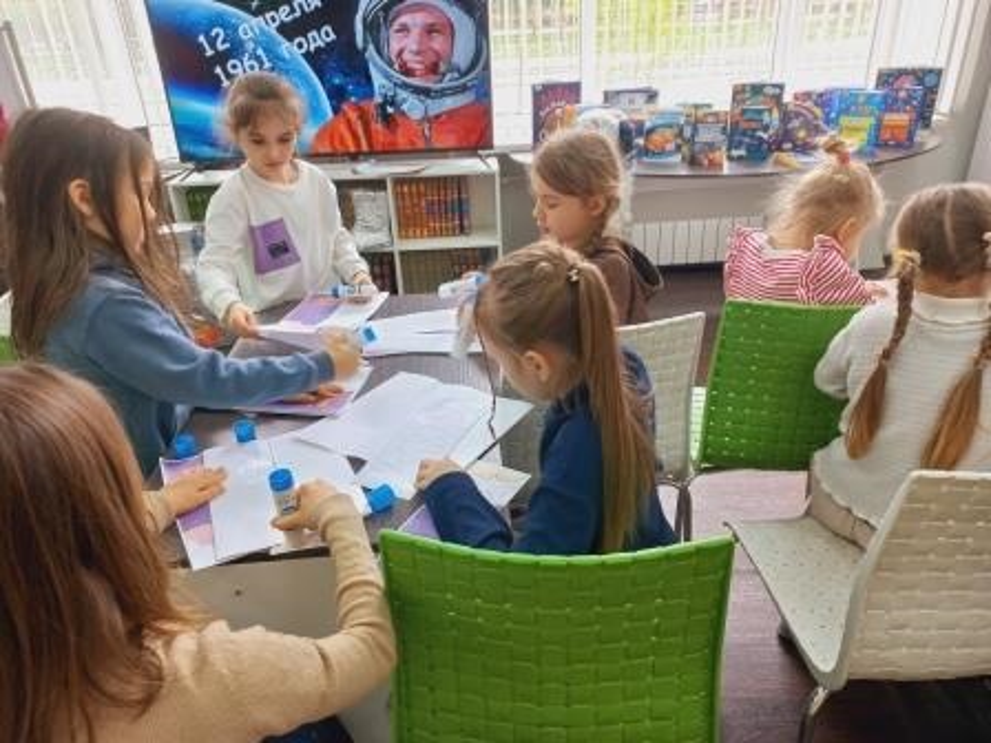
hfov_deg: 69.4
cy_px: 372
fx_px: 716
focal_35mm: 25
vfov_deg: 54.9
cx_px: 496
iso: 125
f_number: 1.8
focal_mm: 4.6
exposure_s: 1/50
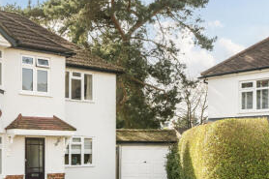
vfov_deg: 25.5
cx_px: 59
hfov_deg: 36.4
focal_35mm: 53
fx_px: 396
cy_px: 88
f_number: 8
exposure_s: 1/400
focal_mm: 21
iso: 400
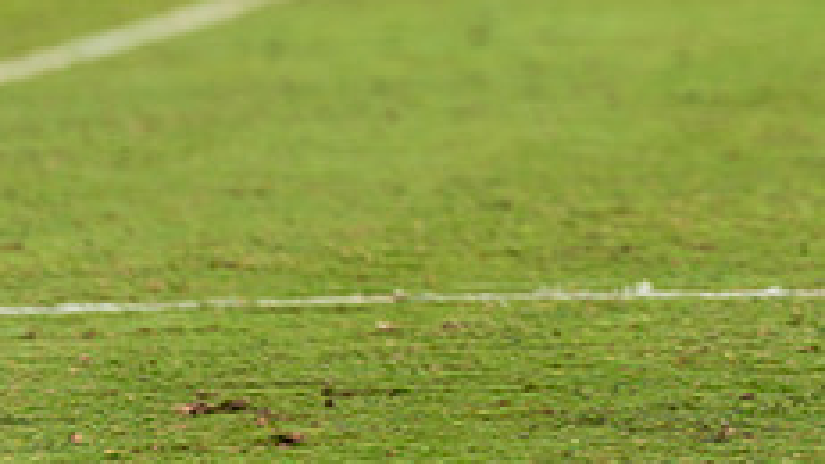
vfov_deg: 2.0
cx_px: 809
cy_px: -63
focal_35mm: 622
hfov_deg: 3.5
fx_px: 13608
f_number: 3.2
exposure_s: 1/1000
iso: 100
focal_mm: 200
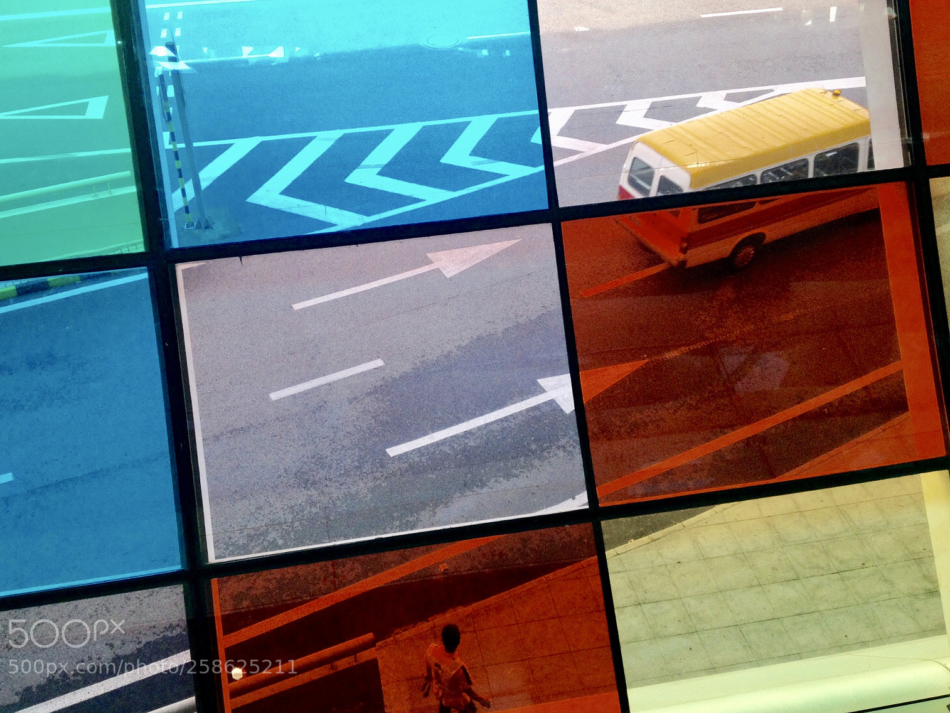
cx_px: 471
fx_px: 1016
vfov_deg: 38.7
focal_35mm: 37
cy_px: 339
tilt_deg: -38.8
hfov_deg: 50.1
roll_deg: +0.0
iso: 80
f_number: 2.4
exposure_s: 1/120
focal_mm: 4.28
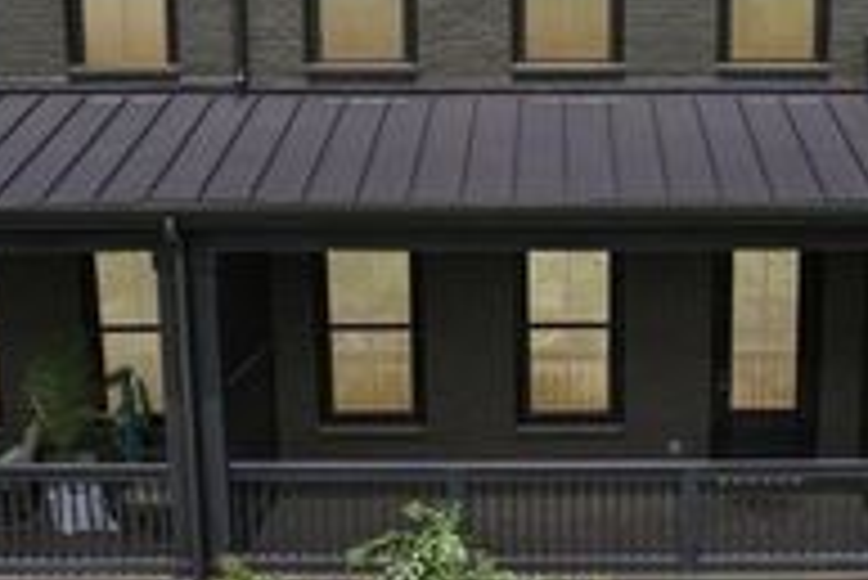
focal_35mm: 57
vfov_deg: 23.8
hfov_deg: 34.8
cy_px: 348
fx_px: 1375
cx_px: 562
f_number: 2.8
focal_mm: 8.38
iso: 100
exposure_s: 1/800
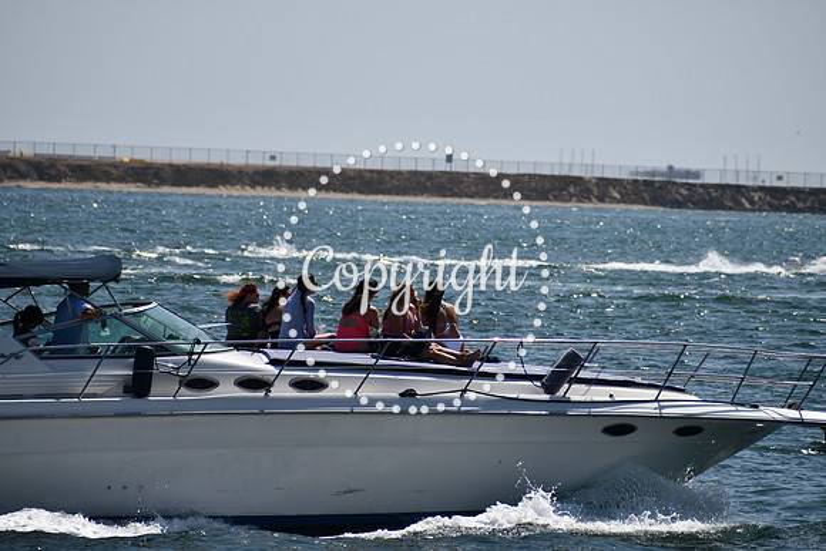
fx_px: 10327
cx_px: 413
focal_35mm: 450
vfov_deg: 3.1
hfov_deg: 4.6
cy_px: 276
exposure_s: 1/1600
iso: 200
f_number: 7.1
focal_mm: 300
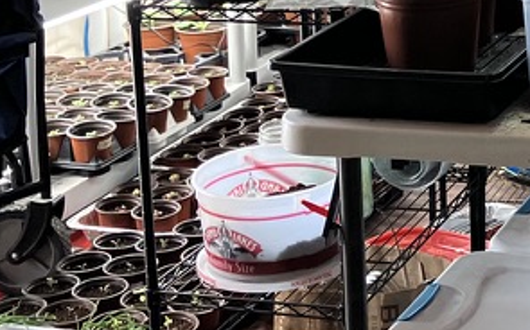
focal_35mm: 103
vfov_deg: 12.3
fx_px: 1487
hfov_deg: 18.4
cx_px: 746
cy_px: -91
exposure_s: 1/120
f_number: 1.8
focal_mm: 3.99
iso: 80
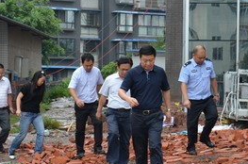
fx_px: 942
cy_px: 90
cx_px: 151
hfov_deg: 15.0
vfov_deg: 10.0
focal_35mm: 137
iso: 200
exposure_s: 1/200
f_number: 7.1
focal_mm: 48
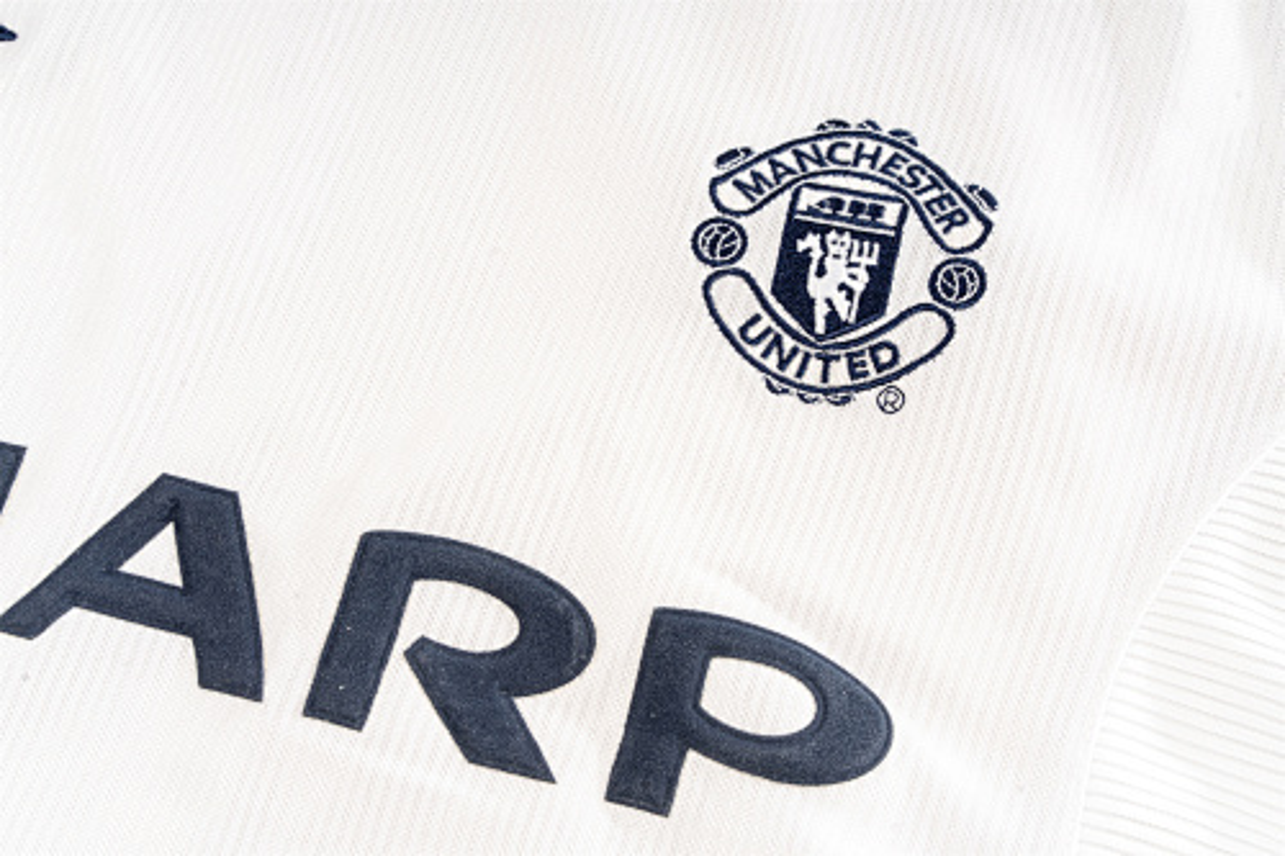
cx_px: 642
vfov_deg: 24.6
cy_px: 428
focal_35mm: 55
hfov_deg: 36.3
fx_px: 1962
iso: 100
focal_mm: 55
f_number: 11
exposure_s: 1/125
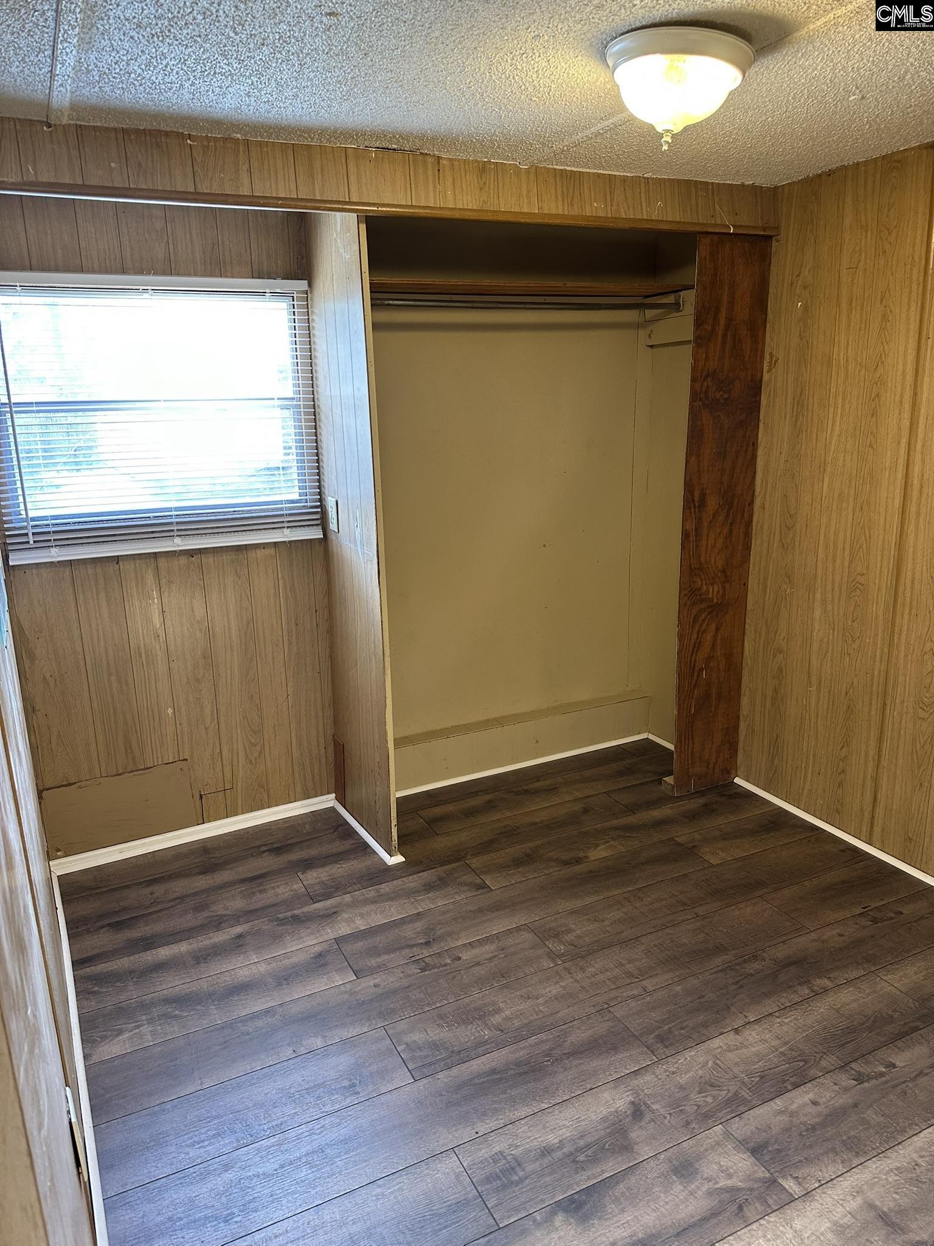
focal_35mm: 24
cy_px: 623
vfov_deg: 71.6
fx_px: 863
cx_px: 467
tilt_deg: -16.8
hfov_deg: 56.8
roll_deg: +0.0
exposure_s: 1/60
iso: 200
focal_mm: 6.86
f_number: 1.78
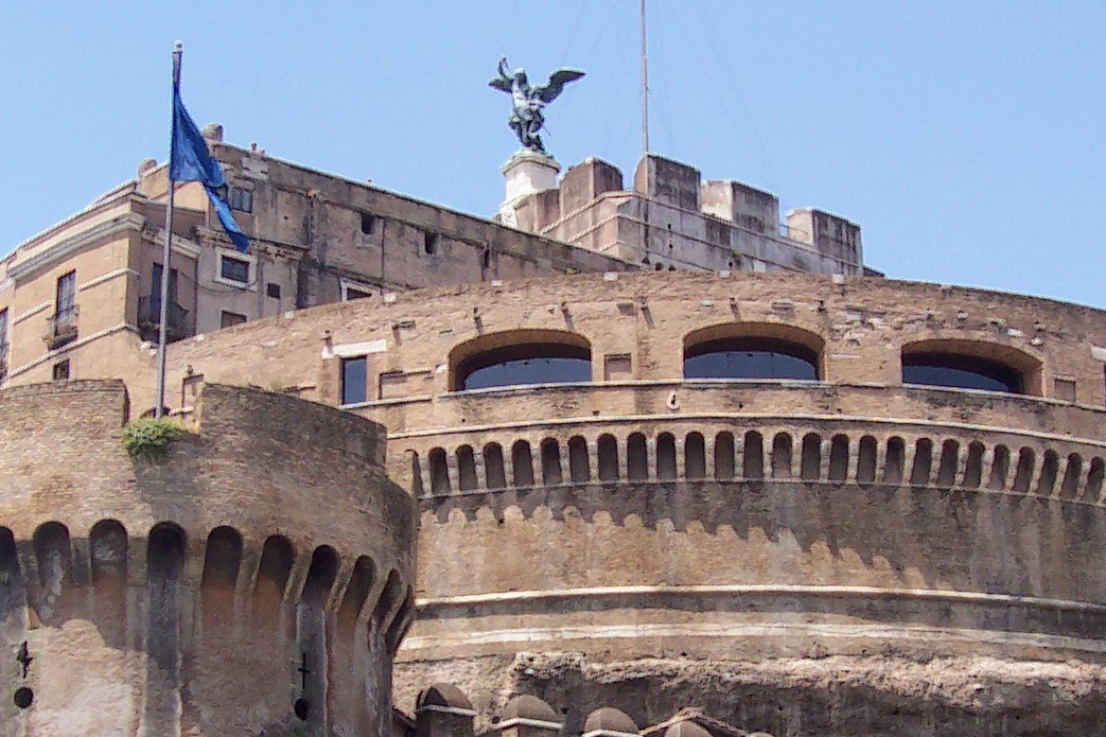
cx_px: 615
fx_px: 2304
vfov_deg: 18.0
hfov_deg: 27.0
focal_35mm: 75
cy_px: 593
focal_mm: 5.6
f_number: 5.6
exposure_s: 1/350
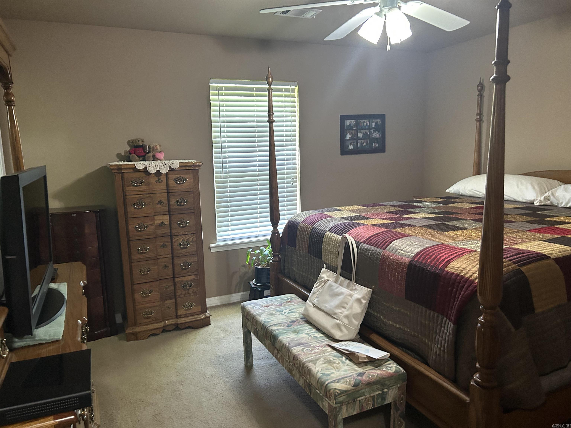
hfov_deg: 67.3
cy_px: 214
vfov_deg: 53.1
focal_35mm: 26
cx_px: 286
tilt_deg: -7.7
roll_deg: +2.3
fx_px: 429
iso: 400
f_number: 1.5
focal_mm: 5.7
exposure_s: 1/40
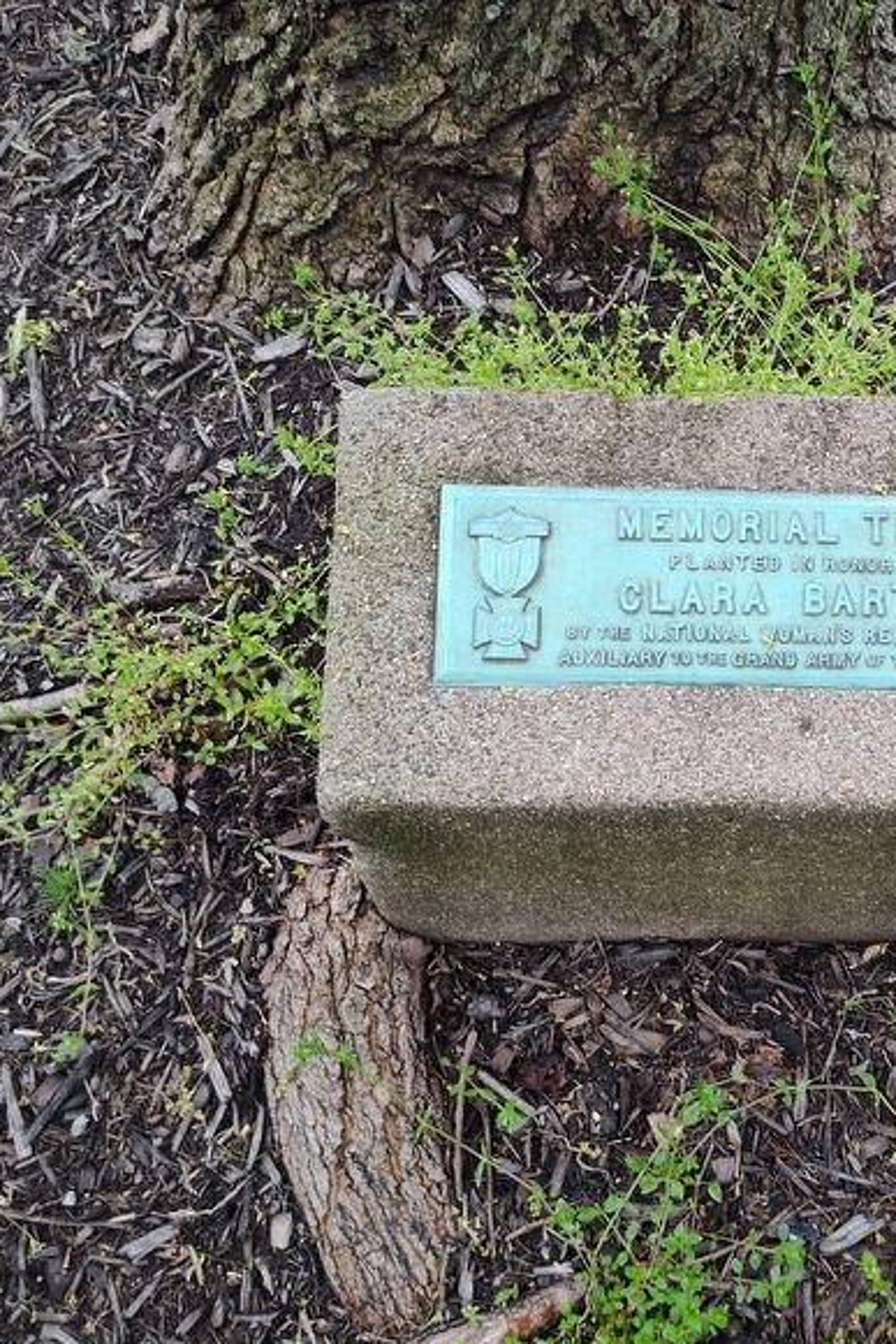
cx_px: 766
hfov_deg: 37.9
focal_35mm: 33
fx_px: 1231
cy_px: 658
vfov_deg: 57.2
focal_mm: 5.56
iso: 370
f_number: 1.8
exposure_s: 1/120
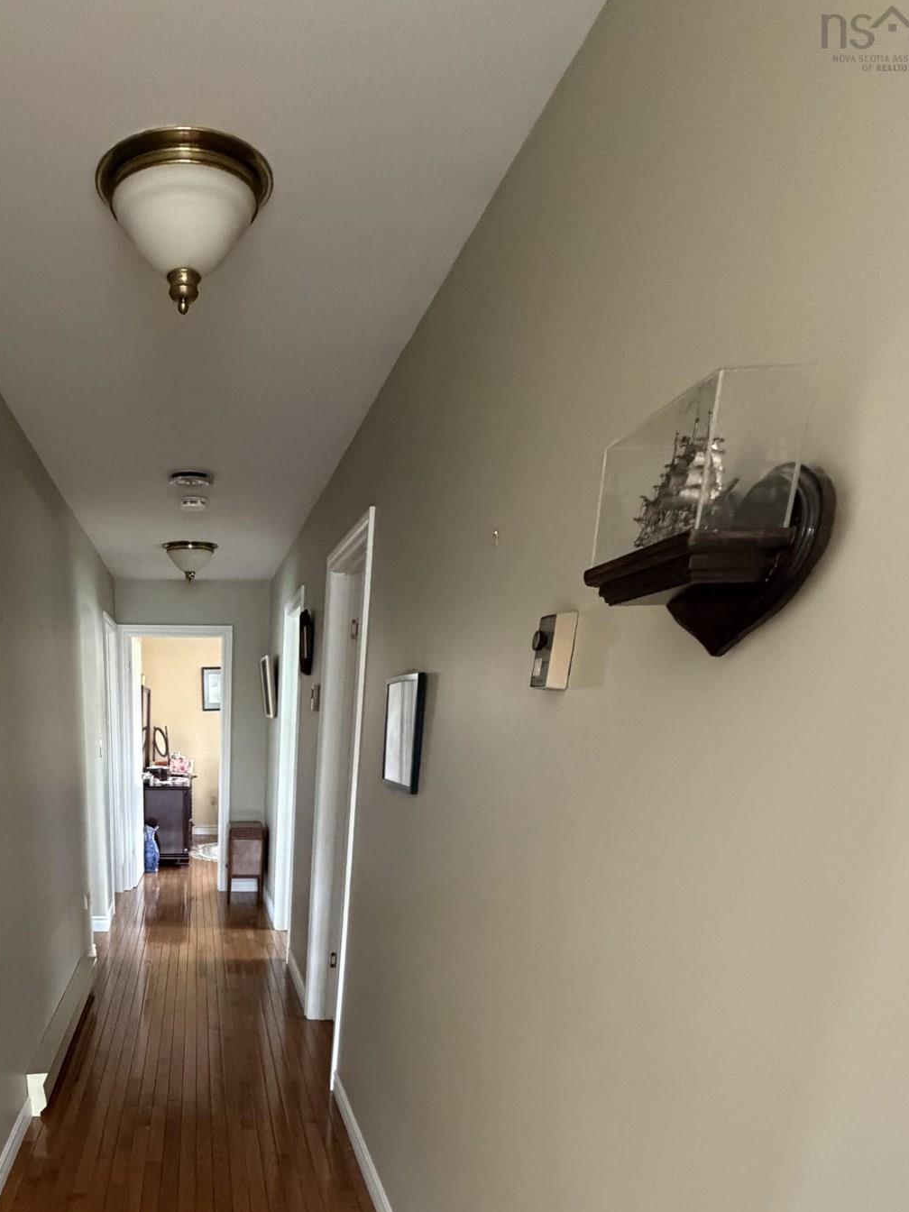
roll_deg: -0.3
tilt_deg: -19.8
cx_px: 196
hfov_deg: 53.4
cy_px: 1022
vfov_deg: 63.3
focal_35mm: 24
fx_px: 840
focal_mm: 2.22
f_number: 2.2
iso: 800
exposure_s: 1/60
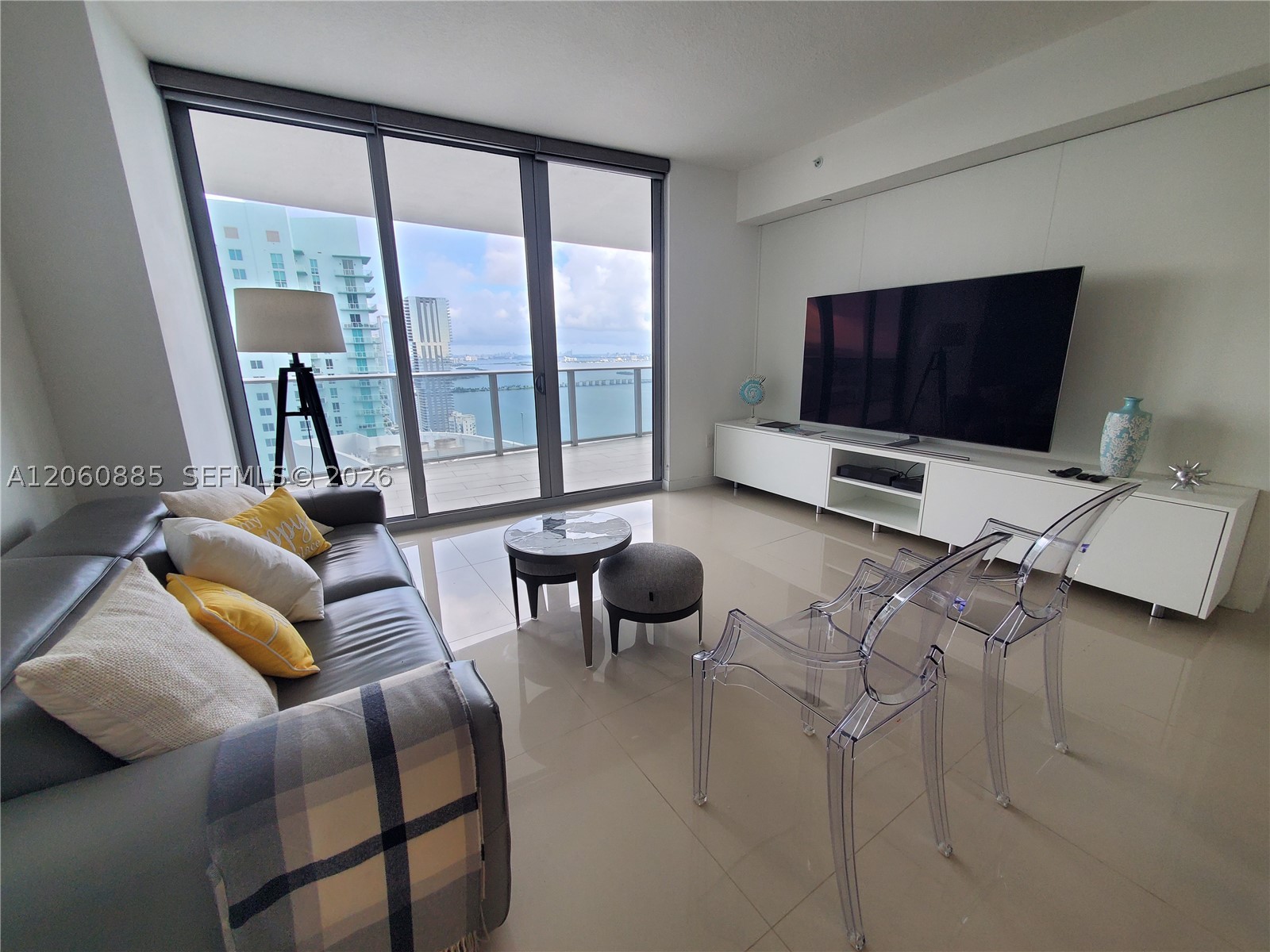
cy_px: 476
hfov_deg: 106.2
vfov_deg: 89.9
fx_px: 477
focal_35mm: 13
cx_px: 635
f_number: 2.2
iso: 160
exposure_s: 1/120
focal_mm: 1.8
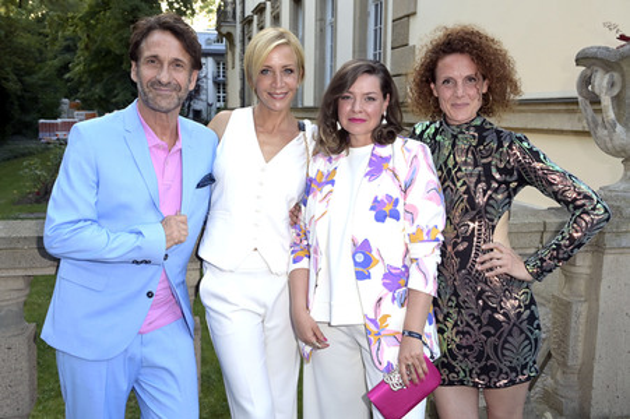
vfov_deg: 41.1
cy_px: 210
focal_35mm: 32
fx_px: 560
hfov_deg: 58.8
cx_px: 315
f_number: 5.6
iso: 1250
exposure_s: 1/125
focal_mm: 32
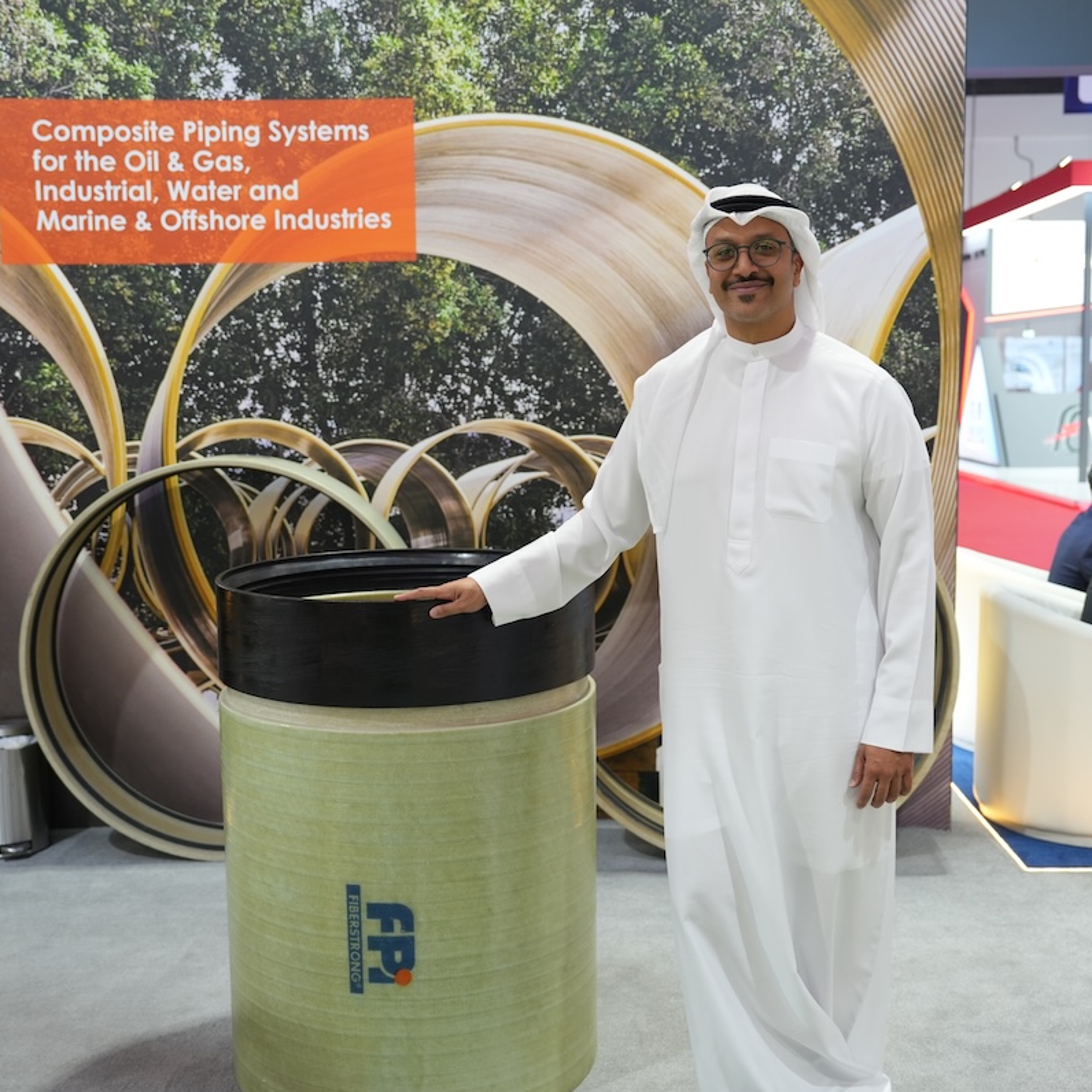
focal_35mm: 41
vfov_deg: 40.9
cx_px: 561
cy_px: 547
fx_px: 1463
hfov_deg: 40.9
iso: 640
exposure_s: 1/100
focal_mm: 32
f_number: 2.8
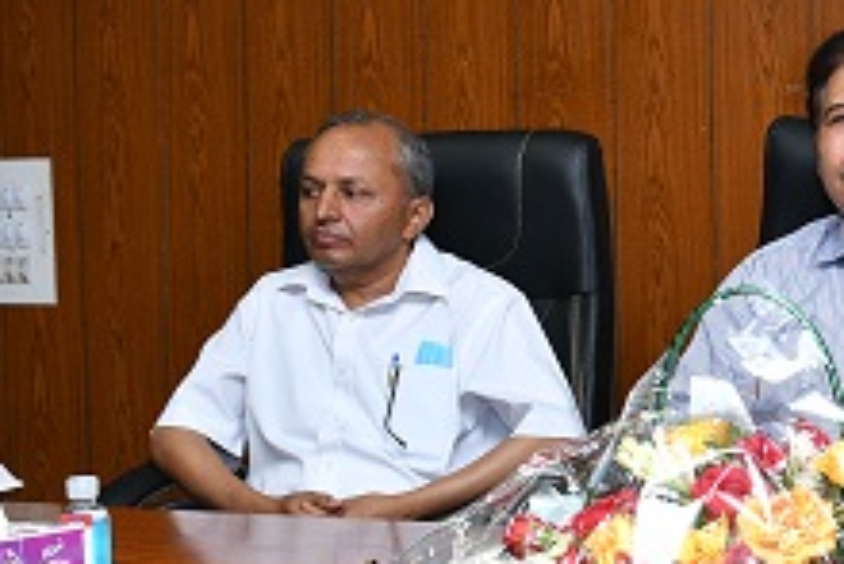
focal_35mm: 90
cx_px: 974
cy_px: 292
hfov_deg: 21.2
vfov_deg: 15.2
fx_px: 2111
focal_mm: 22
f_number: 8
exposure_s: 1/160
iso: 1250
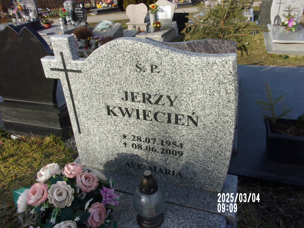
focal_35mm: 28
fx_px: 246
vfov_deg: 49.7
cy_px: 114
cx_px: 152
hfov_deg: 63.4
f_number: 10.8
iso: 80
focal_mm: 5.1
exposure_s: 1/70
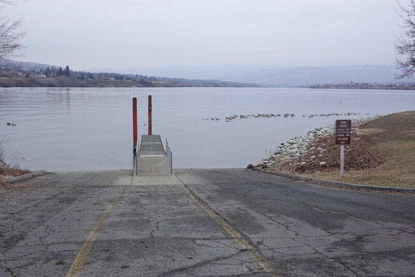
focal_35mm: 39
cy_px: 138
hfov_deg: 49.6
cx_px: 208
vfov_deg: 34.2
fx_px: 449
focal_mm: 14.4
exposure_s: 1/250
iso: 250
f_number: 7.1
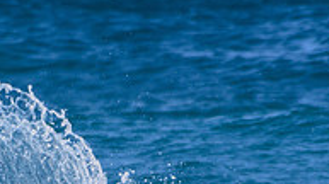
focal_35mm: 2366
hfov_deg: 0.9
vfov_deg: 0.5
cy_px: 321
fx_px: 20615
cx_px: -24
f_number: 5.6
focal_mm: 500
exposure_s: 1/2000
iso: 220
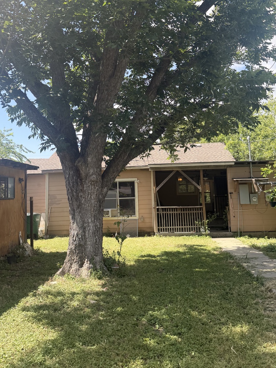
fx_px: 340
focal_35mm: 32
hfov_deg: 44.2
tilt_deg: +7.4
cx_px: 132
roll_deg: +2.1
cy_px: 153
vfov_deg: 56.5
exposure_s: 1/1727
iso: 100
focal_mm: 6.76
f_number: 1.78
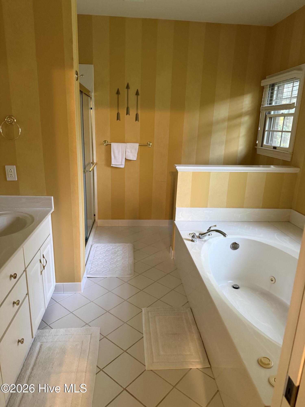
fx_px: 282
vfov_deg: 71.6
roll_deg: -2.5
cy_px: 204
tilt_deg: -13.7
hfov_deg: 56.8
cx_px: 152
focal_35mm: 24
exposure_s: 1/60
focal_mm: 6.76
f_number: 1.78
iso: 500
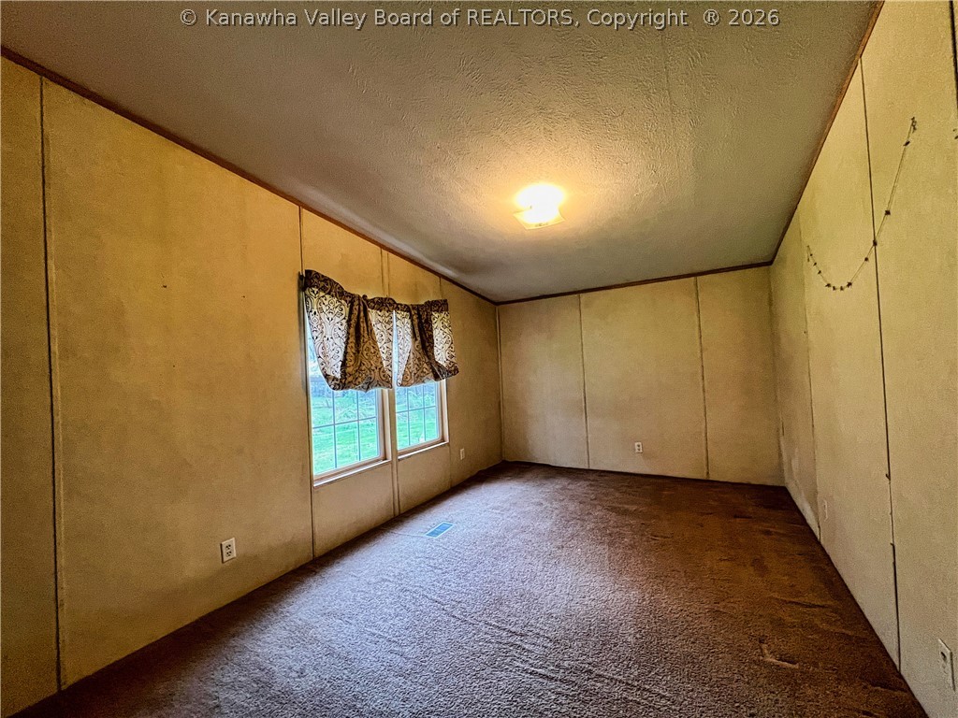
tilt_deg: +0.6
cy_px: 359
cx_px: 479
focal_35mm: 13
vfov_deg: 89.9
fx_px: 360
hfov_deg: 106.2
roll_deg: +3.1
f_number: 1.8
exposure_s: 1/60
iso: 250
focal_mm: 1.57
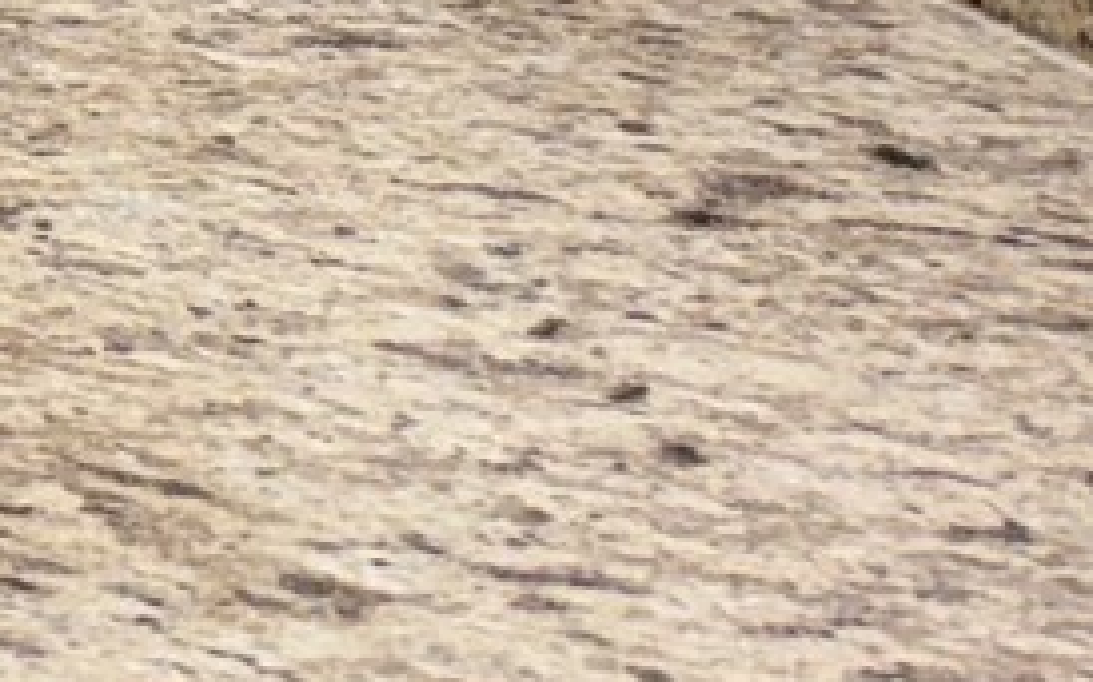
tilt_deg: -18.1
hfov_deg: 10.6
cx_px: -1731
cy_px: -171
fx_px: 4794
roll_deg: +1.7
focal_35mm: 161
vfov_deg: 8.0
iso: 100
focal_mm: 5.96
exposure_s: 1/120
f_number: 1.6
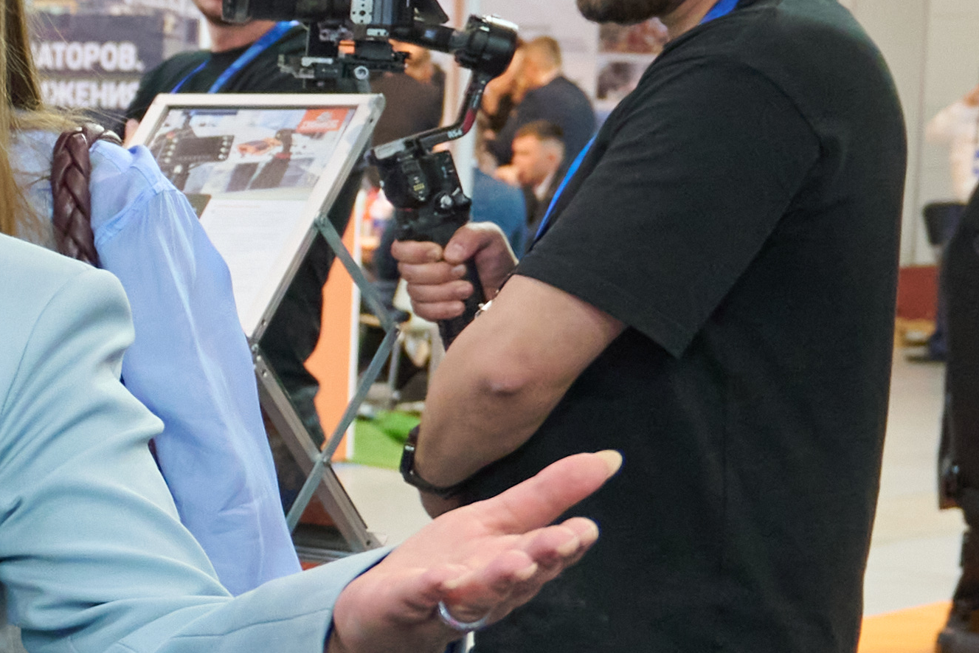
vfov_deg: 11.1
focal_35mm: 123
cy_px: 316
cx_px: -739
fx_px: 3352
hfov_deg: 14.7
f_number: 4
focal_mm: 27.5
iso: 3200
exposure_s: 1/400
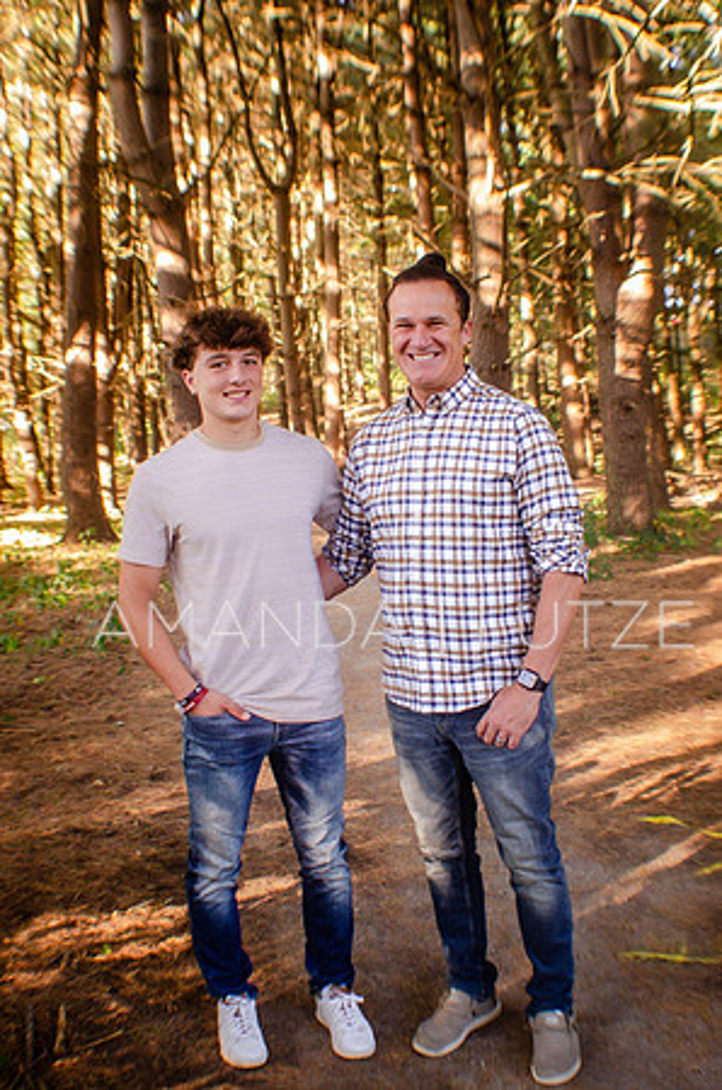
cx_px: 361
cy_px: 545
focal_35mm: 52
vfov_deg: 37.9
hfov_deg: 25.6
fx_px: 1587
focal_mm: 35
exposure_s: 1/60
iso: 720
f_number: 4
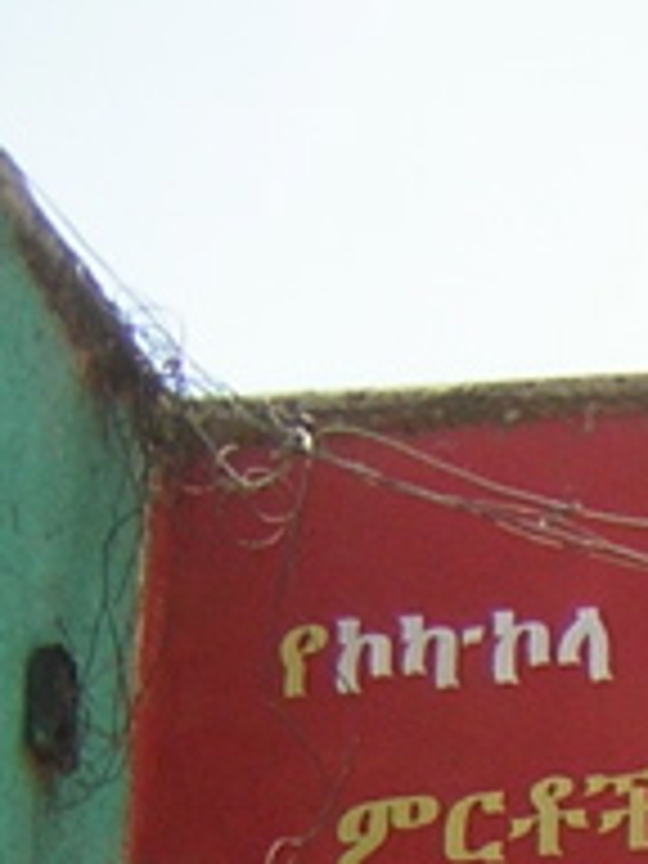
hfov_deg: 9.4
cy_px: 1656
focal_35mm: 150
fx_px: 3744
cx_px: 1166
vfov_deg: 11.9
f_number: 2.6
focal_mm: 4.7
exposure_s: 1/452
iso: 50
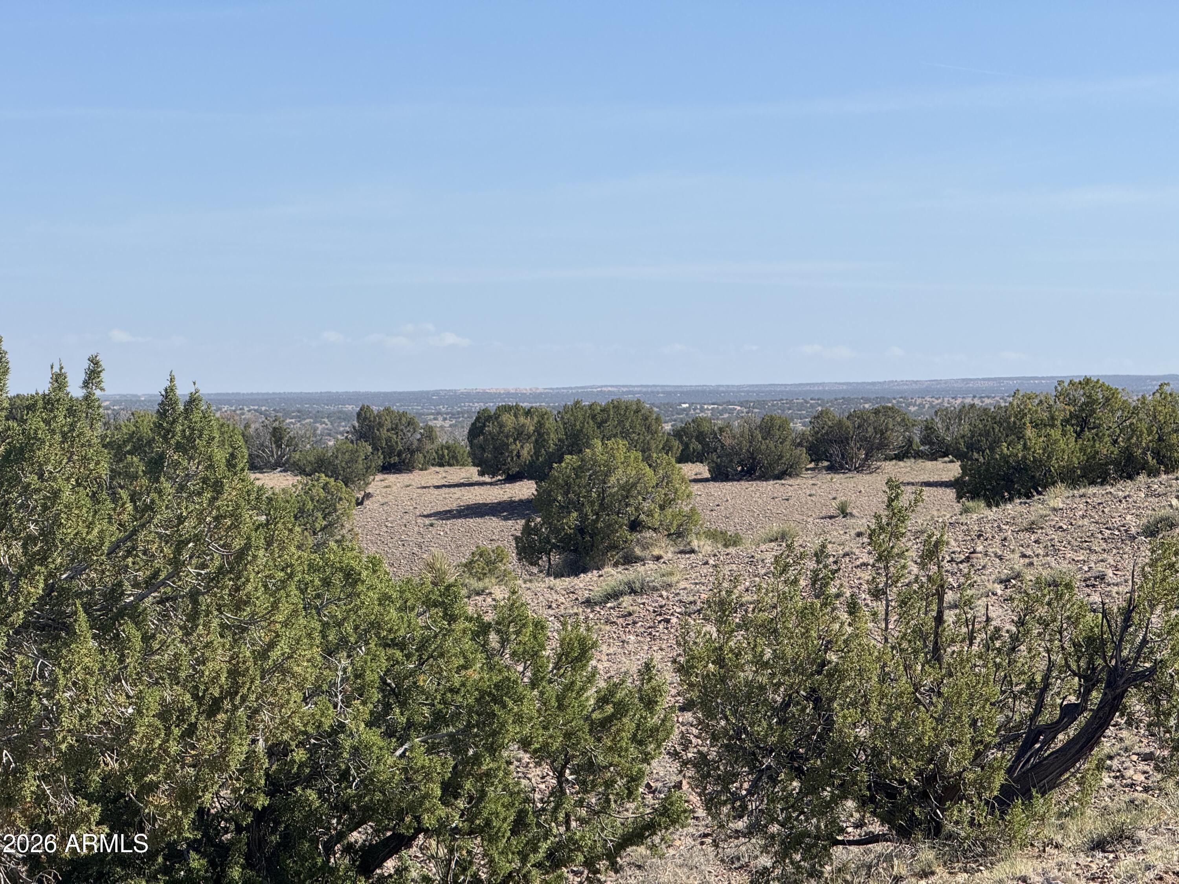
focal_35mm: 120
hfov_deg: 16.4
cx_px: 590
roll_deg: -0.1
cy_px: 442
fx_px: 4087
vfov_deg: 12.3
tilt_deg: -2.1
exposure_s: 1/1866
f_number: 2.8
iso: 50
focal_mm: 15.66
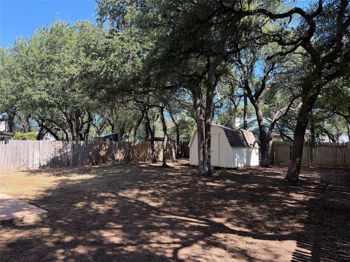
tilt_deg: +4.7
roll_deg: +0.3
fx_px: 243
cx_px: 175
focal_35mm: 24
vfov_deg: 56.8
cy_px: 131
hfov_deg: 71.6
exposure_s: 1/695
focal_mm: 6.76
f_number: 1.78
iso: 100
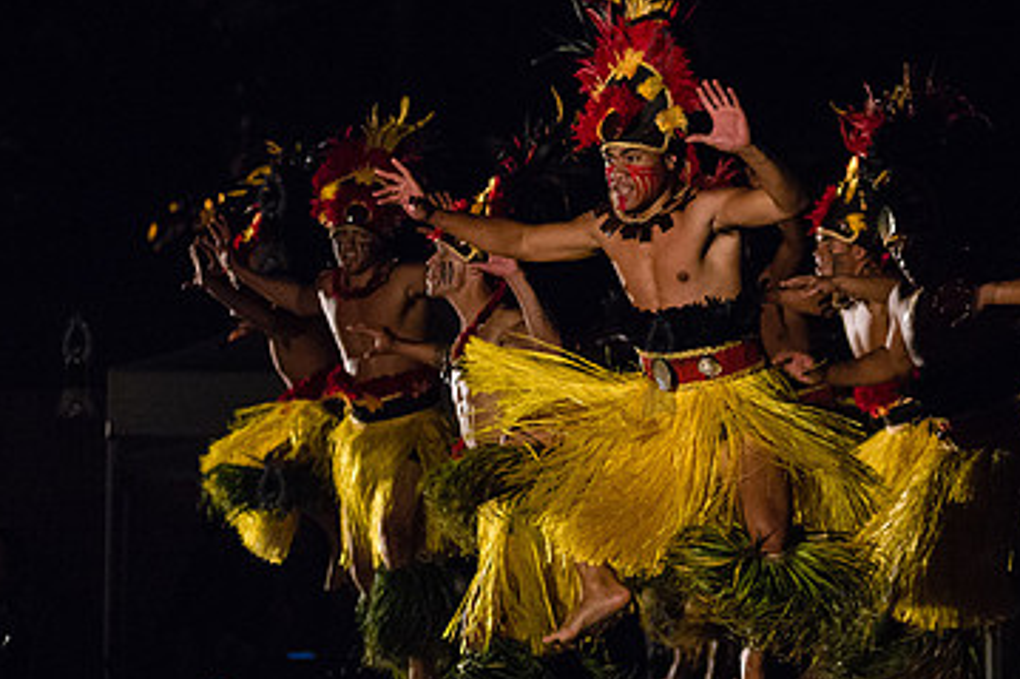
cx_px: 748
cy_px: 392
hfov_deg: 11.3
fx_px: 5126
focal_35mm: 181
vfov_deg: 7.6
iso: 4000
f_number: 2.8
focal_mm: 100
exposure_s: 1/320
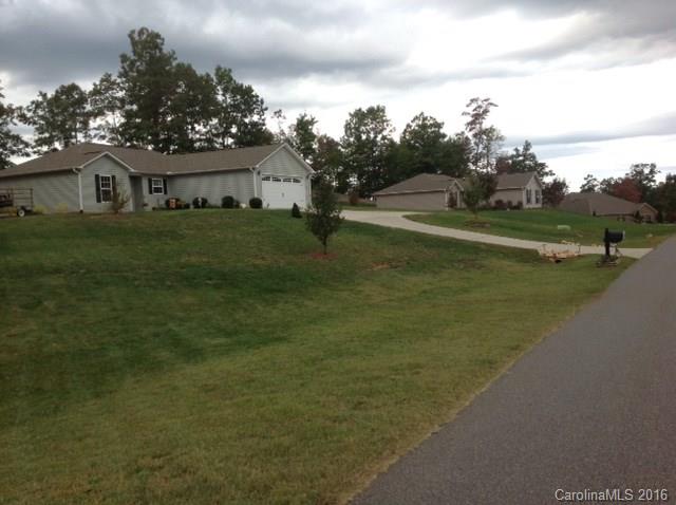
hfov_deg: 52.7
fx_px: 682
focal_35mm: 35
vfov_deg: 40.6
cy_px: 252
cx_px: 338
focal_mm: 4.28
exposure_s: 1/480
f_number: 2.4
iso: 50
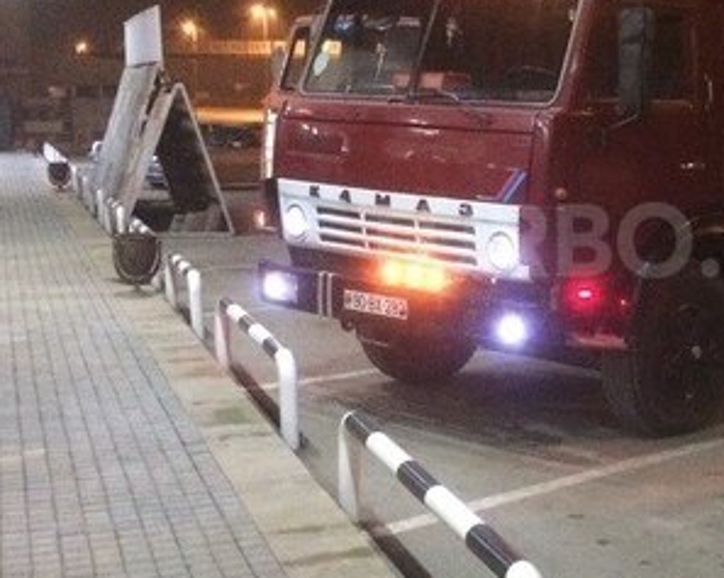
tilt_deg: -7.7
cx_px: 607
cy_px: 240
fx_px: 1349
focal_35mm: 63
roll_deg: +0.1
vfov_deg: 24.2
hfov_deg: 29.2
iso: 640
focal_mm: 4.15
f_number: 2.2
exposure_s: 1/17
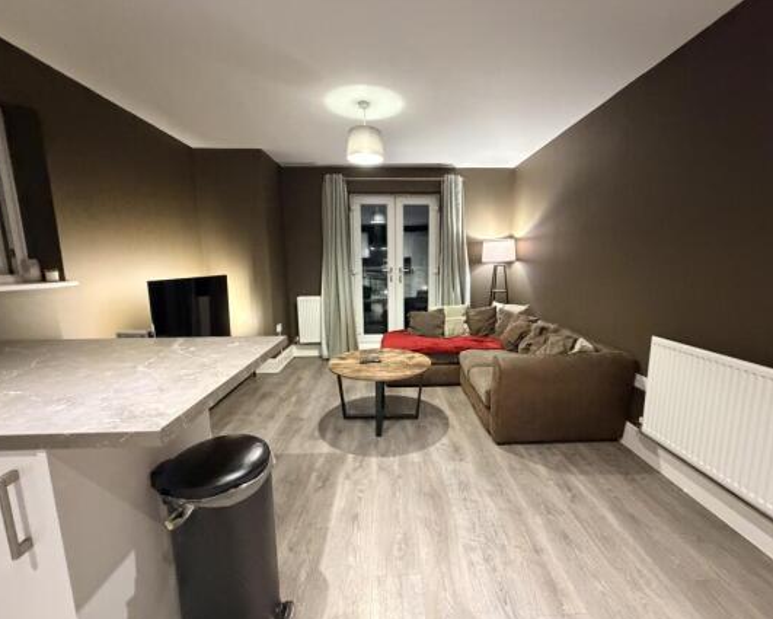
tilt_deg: -6.4
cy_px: 315
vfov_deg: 84.0
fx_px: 343
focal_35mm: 15
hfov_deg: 96.7
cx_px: 407
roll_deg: +0.6
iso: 1250
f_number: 2.2
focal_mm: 2.22
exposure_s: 1/50
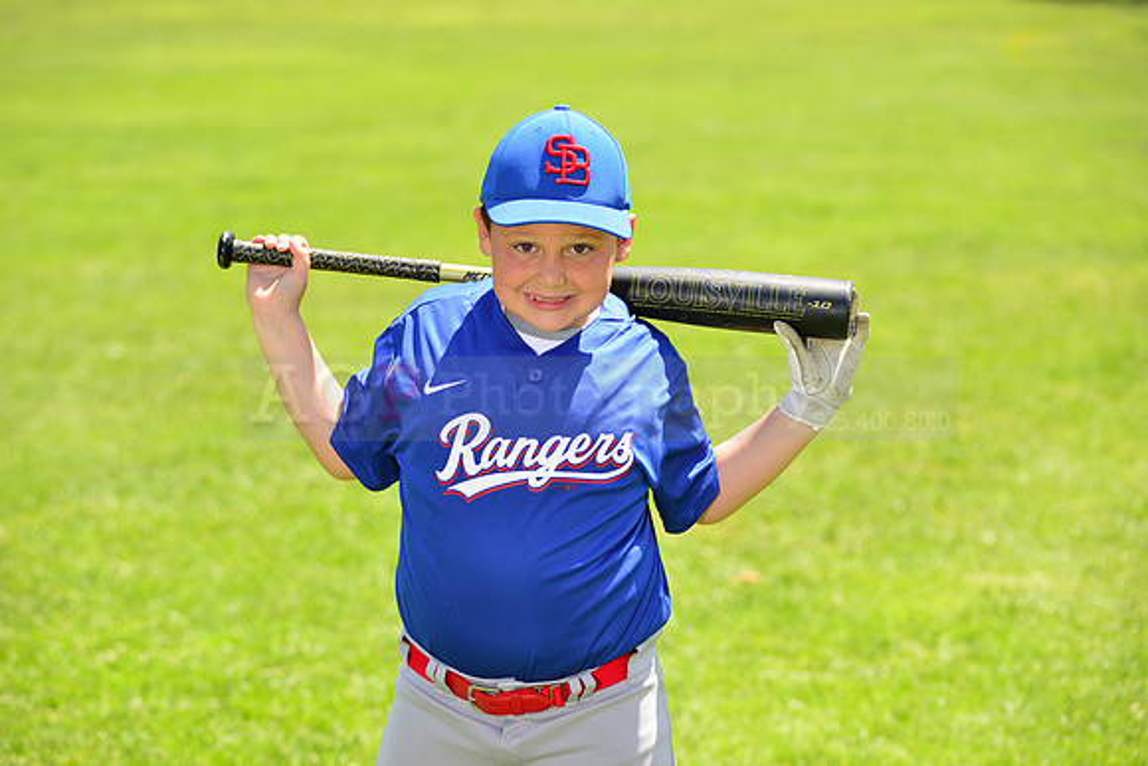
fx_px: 3700
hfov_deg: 17.6
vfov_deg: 11.8
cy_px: 383
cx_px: 574
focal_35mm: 116
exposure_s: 1/250
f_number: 5
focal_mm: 116
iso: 100
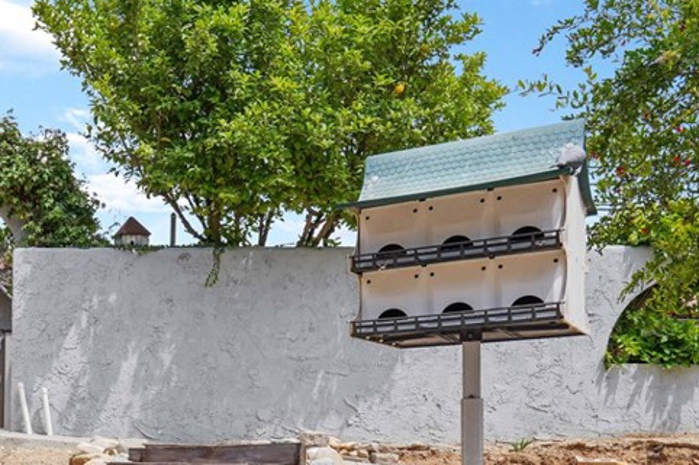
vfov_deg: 25.1
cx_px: -3
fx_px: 990
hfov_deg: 35.2
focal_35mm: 51
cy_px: 476
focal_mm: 16
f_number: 7.1
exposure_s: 1/250
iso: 100
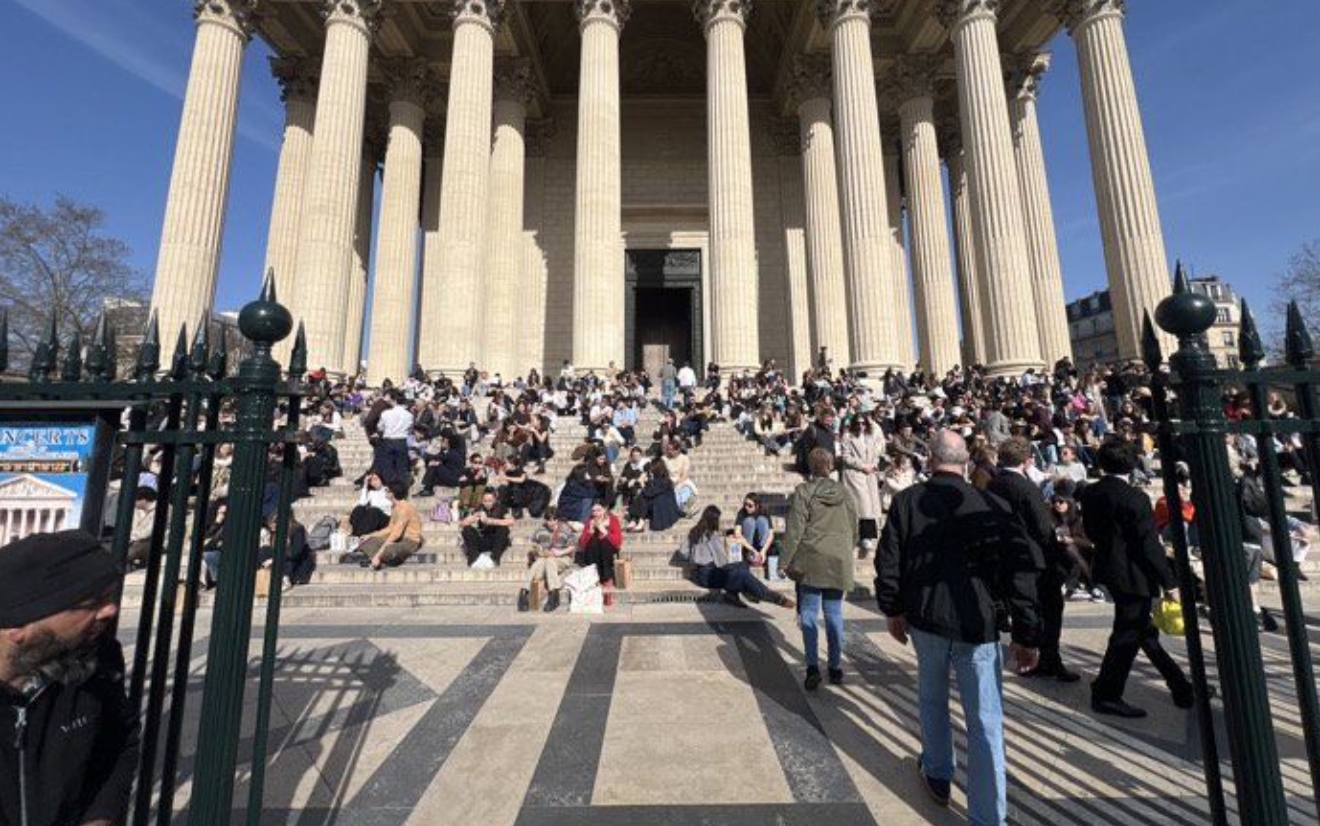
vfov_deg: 78.2
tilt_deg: +10.4
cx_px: 667
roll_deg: +0.6
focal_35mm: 14
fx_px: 504
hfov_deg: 105.3
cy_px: 356
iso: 32
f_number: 1.8
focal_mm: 1.57
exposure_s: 1/2801
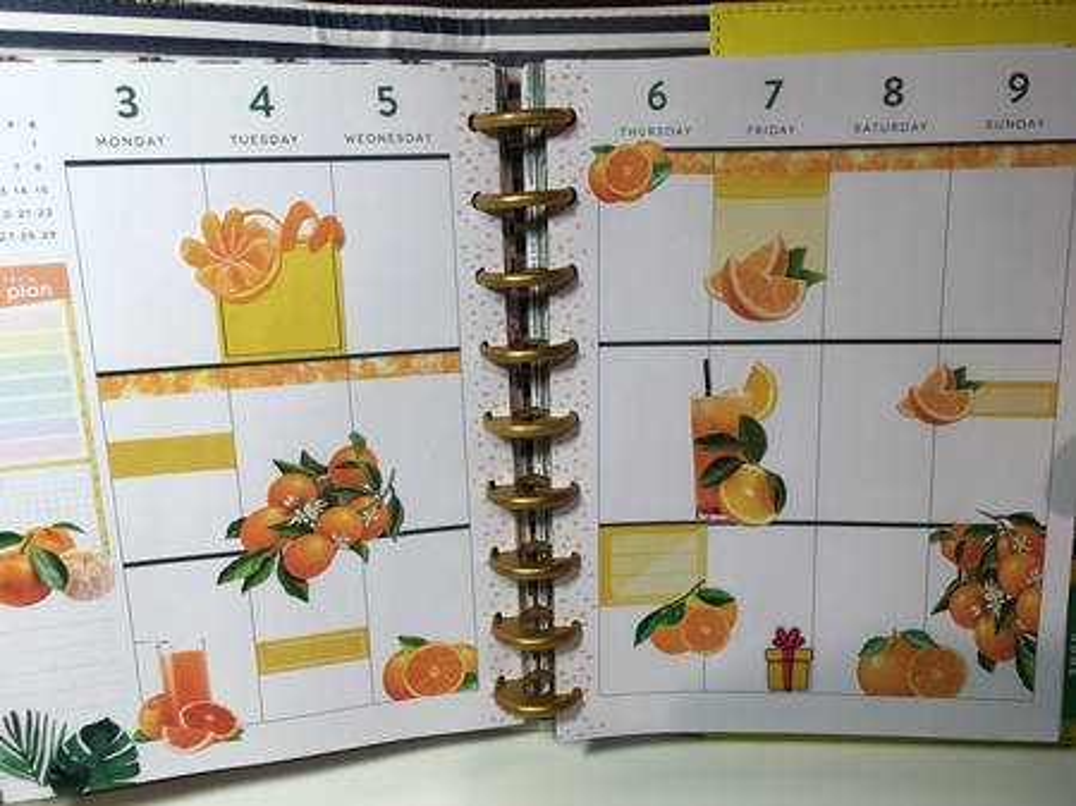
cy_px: 403
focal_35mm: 29
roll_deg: +2.8
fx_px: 901
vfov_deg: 48.2
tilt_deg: -36.0
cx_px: 538
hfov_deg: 61.7
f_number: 2.2
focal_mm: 4.15
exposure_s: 1/50
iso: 25
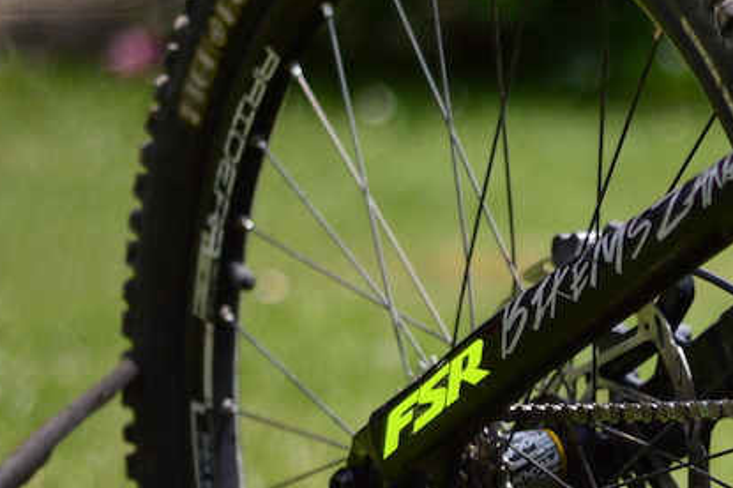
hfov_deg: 10.9
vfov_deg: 7.4
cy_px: 383
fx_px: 3764
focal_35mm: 185
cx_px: 892
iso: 400
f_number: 1.8
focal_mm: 50
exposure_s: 1/4000
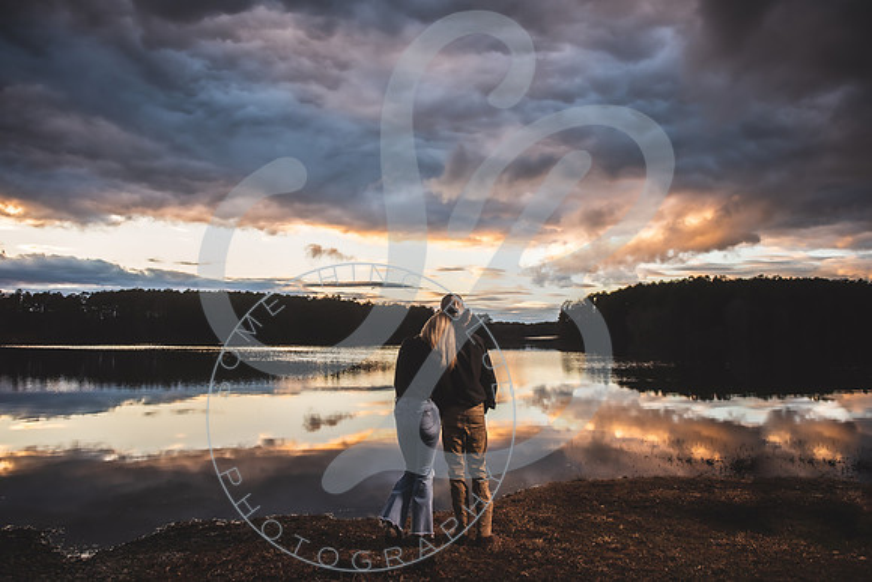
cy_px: 291
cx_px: 426
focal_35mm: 25
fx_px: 606
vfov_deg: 51.3
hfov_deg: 71.4
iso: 100
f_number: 2.8
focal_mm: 24
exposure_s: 1/500
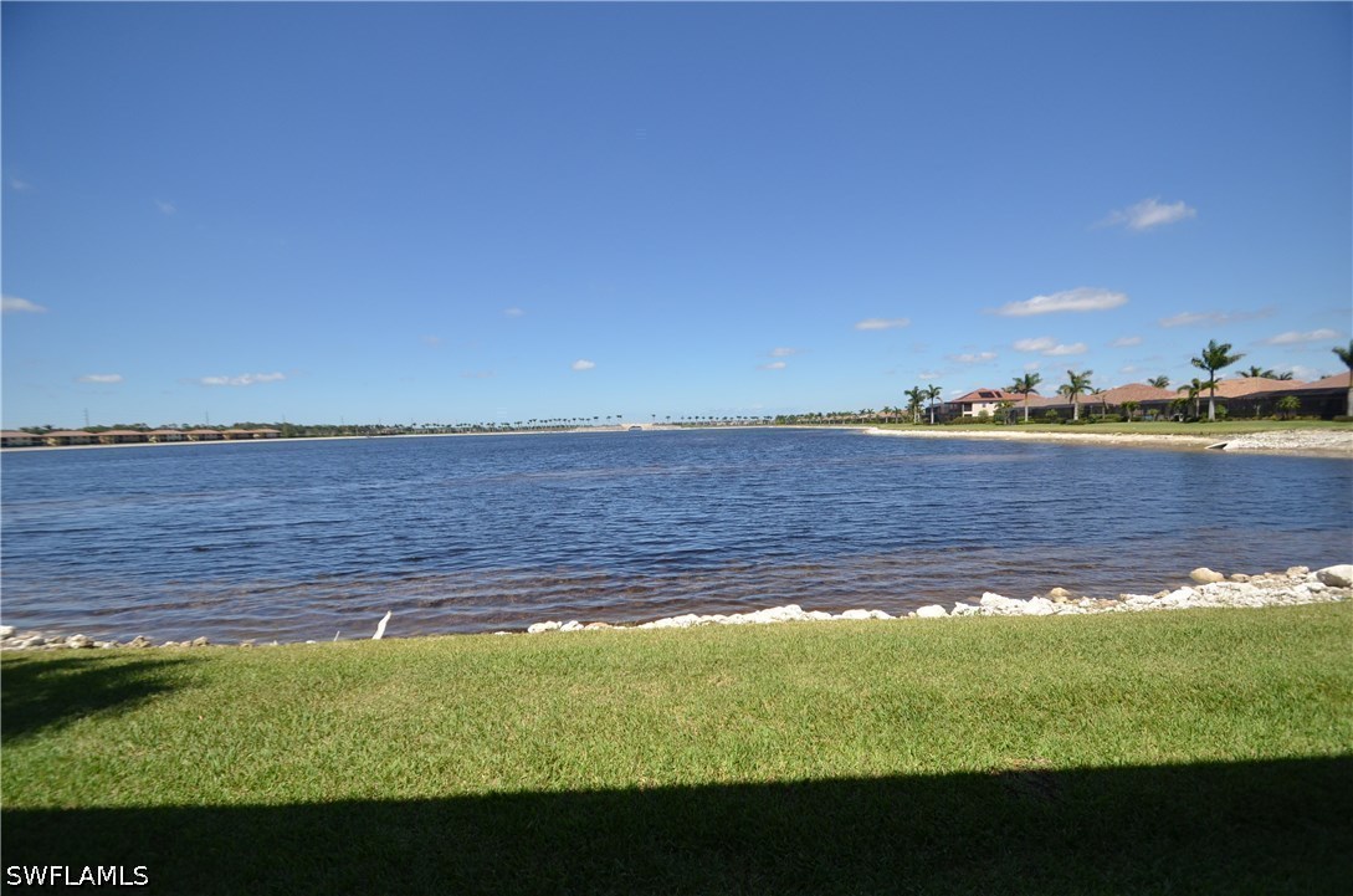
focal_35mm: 15
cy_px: 448
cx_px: 676
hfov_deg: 100.5
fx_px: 563
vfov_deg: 77.1
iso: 400
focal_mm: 10
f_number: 4
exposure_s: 1/5000
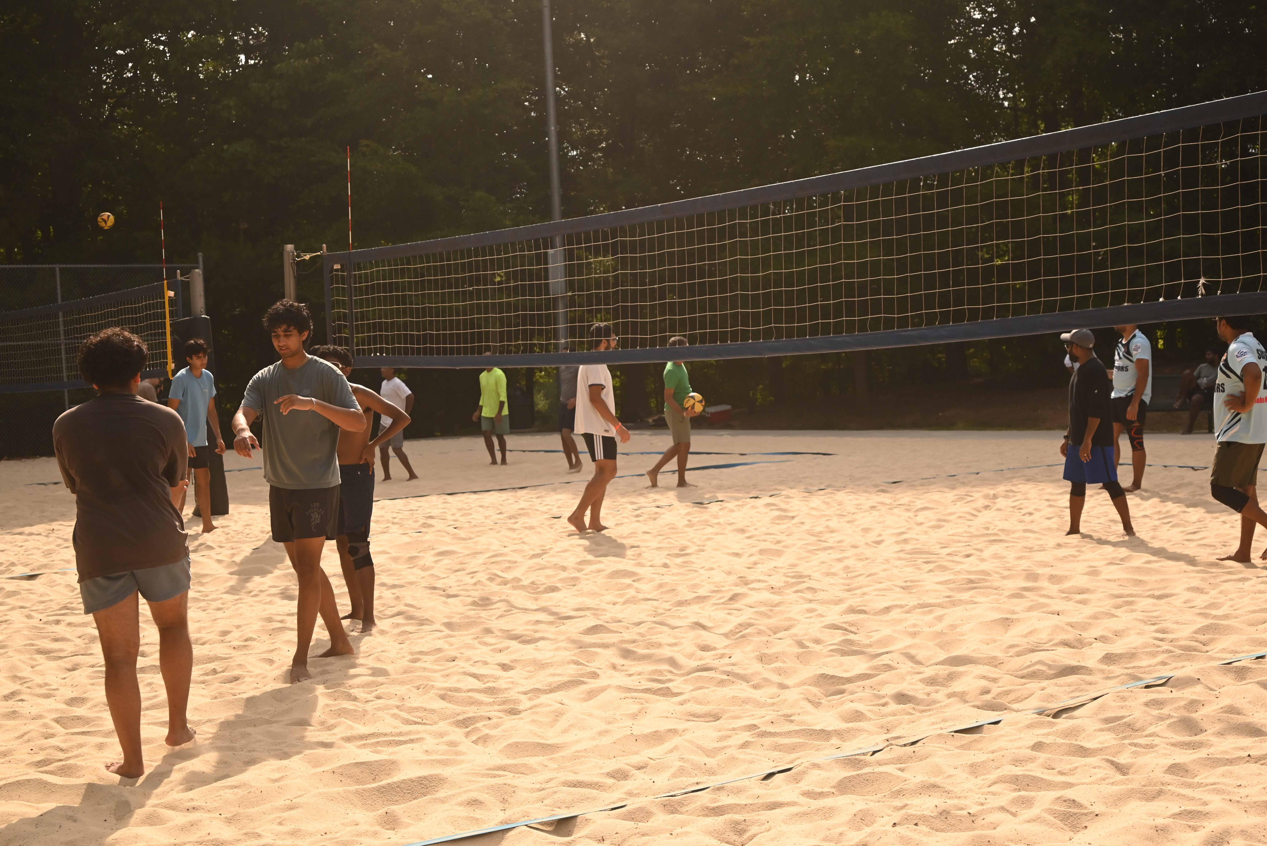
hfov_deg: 39.6
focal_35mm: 50
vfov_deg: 27.0
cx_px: 634
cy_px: 423
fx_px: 1760
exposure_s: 1/1600
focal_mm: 50
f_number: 6.3
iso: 560
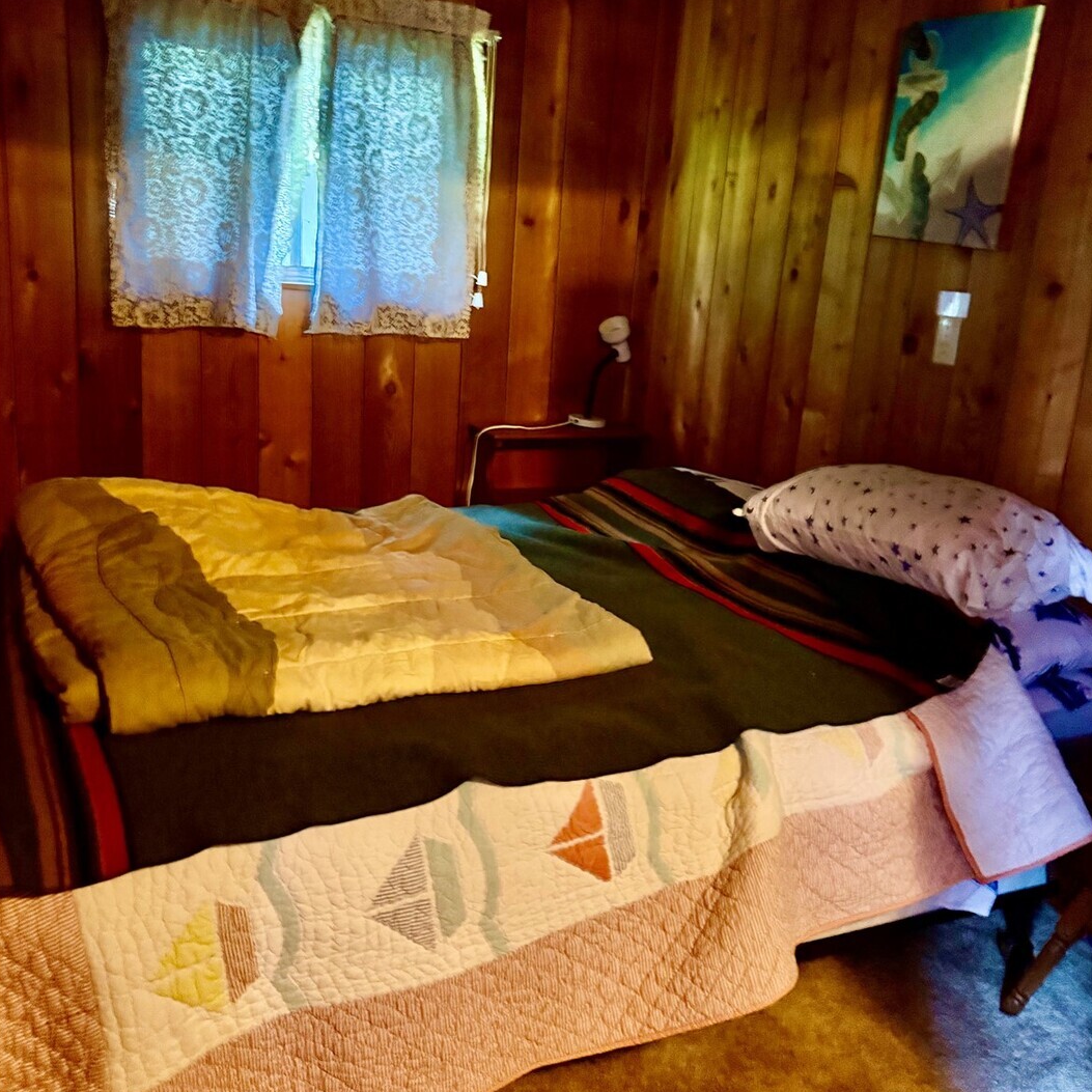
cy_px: 480
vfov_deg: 55.5
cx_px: 553
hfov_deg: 55.6
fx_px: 1035
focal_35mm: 29
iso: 1600
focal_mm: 6.76
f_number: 1.78
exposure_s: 1/30
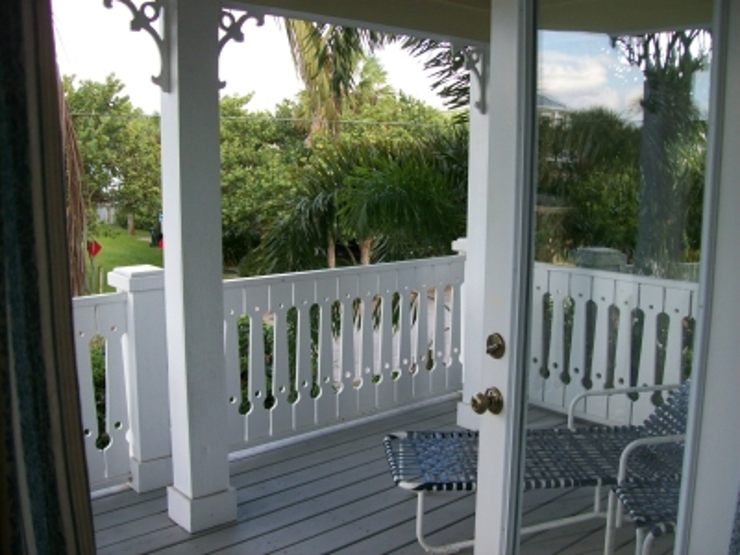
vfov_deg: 39.7
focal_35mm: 36
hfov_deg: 51.4
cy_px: 278
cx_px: 370
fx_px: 770
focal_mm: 6
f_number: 2.7
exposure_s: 1/186
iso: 80
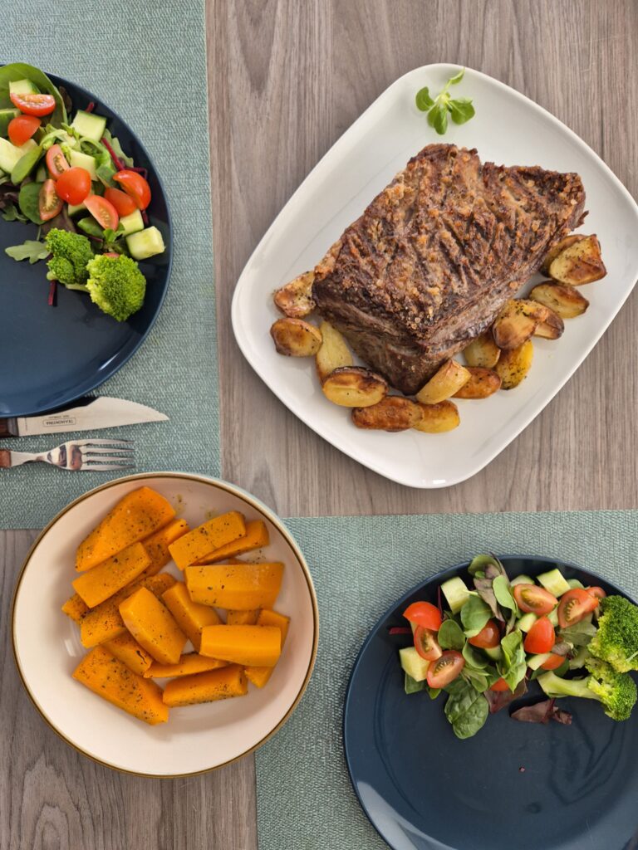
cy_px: 425
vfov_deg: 73.9
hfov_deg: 58.9
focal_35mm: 23
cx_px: 319
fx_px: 565
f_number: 1.8
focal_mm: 5.4
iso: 160
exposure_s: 1/180
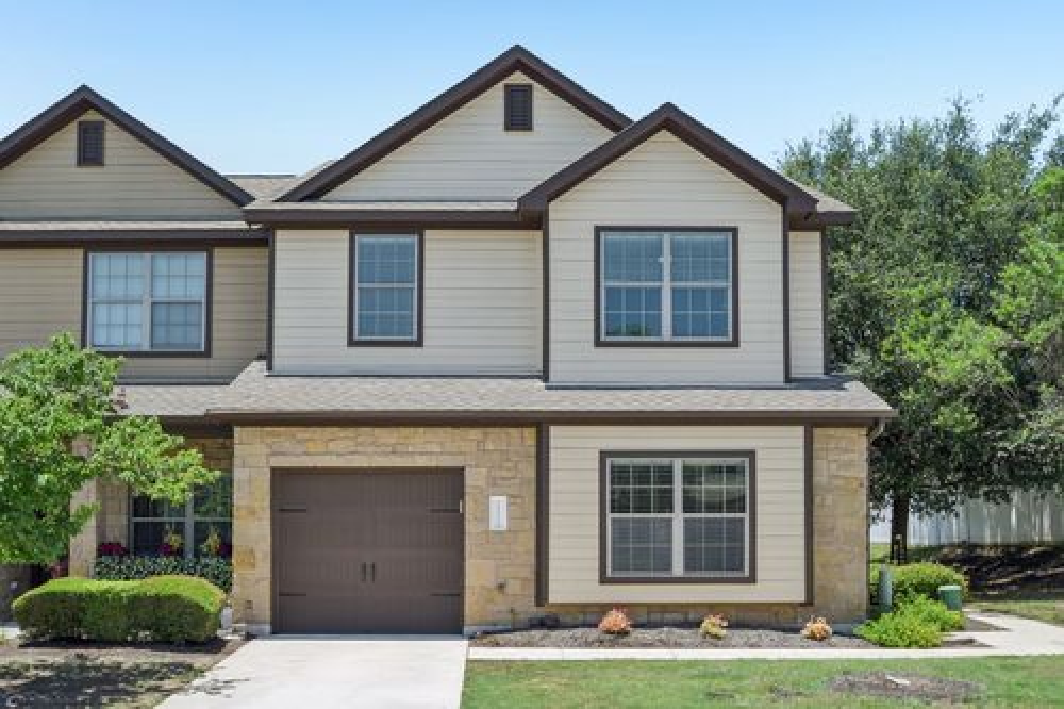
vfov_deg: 39.9
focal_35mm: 33
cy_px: 354
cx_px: 532
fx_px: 975
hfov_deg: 57.2
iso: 400
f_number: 8
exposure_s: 1/320
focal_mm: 22
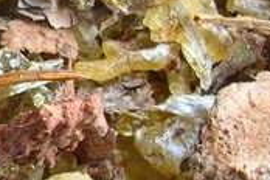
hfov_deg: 14.0
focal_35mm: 136
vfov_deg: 10.1
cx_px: -158
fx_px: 1020
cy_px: 99
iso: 50
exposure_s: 1/56.2
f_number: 2.8
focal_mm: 5.8
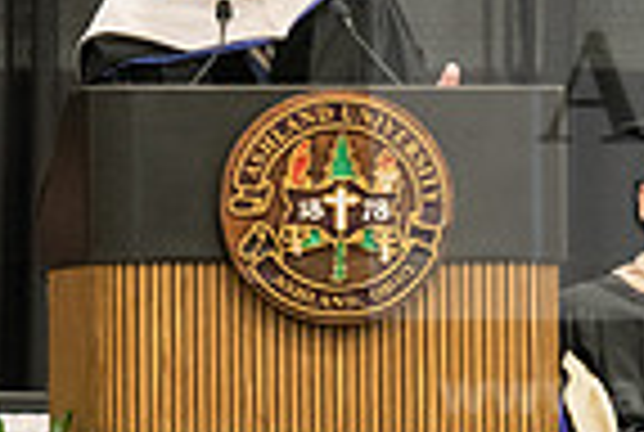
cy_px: 488
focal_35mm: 647
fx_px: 11598
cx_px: 234
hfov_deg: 3.2
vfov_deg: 2.1
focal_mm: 160
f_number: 3.5
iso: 3200
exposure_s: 1/200
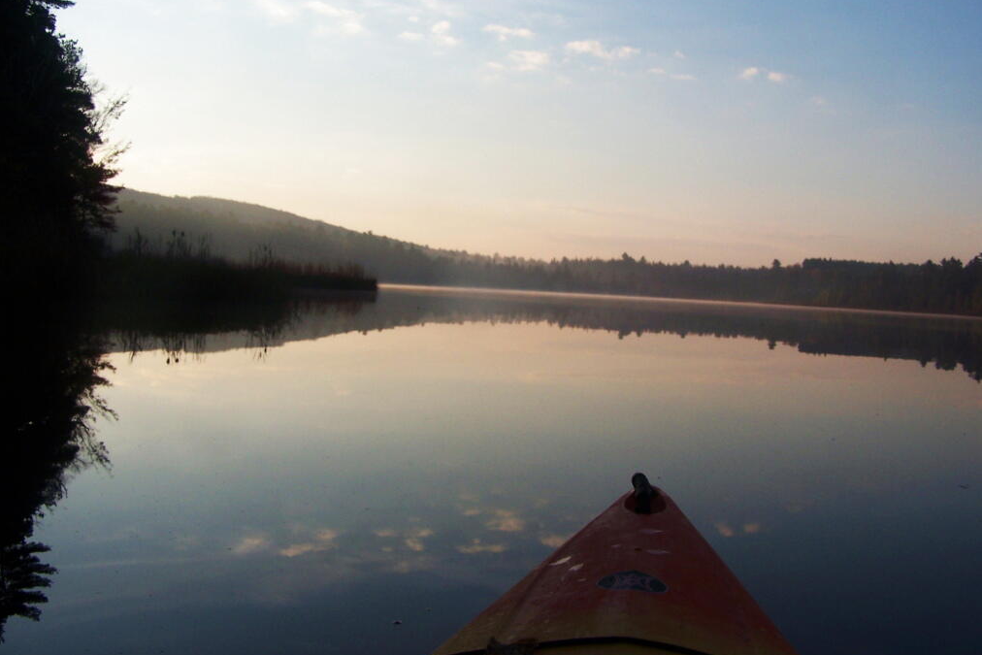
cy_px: 289
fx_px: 1091
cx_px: 495
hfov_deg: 48.5
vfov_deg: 33.4
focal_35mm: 40
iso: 80
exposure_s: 1/1000
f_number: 4
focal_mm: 6.3
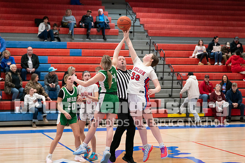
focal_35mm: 88
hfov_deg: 23.1
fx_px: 599
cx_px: 143
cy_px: 68
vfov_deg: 15.5
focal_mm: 75
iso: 5000
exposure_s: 1/1000
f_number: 2.8
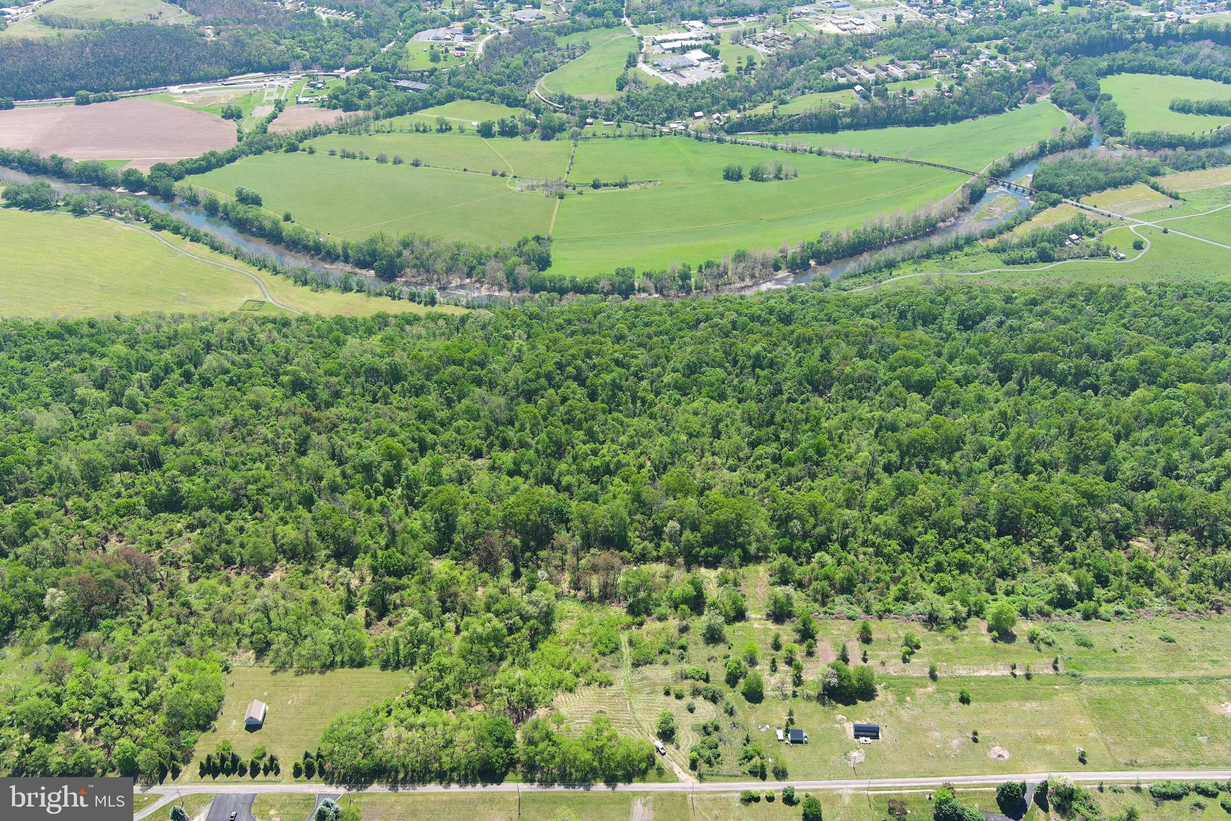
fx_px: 991
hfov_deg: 63.7
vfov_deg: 45.0
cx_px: 616
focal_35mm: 29
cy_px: 410
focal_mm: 10.57
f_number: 2.8
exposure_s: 1/442
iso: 100
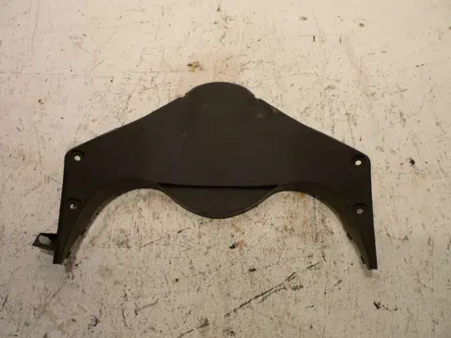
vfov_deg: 42.9
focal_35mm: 33
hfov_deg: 55.4
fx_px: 430
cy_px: 169
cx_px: 226
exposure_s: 1/30
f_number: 2.8
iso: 80
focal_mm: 5.5
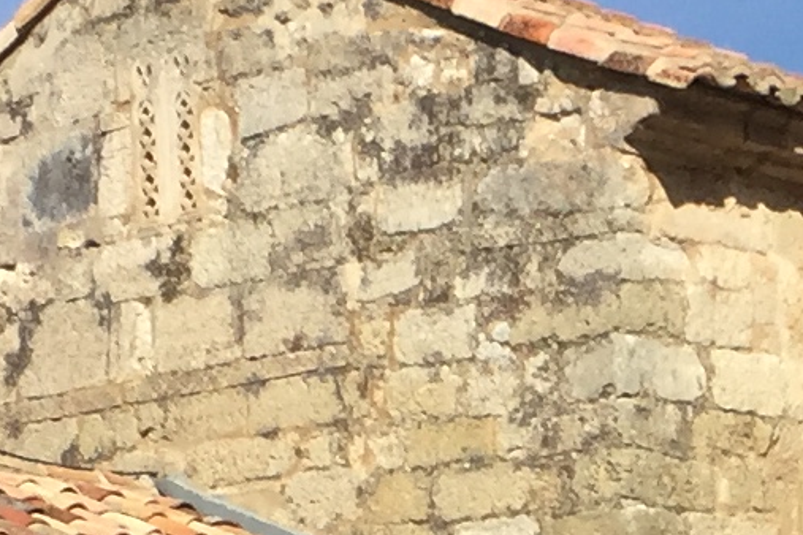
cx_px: 957
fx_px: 4327
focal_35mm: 194
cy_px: 959
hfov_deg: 10.4
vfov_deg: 6.9
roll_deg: -0.9
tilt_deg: +3.6
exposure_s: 1/3300
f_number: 2.2
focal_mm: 4.15
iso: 32
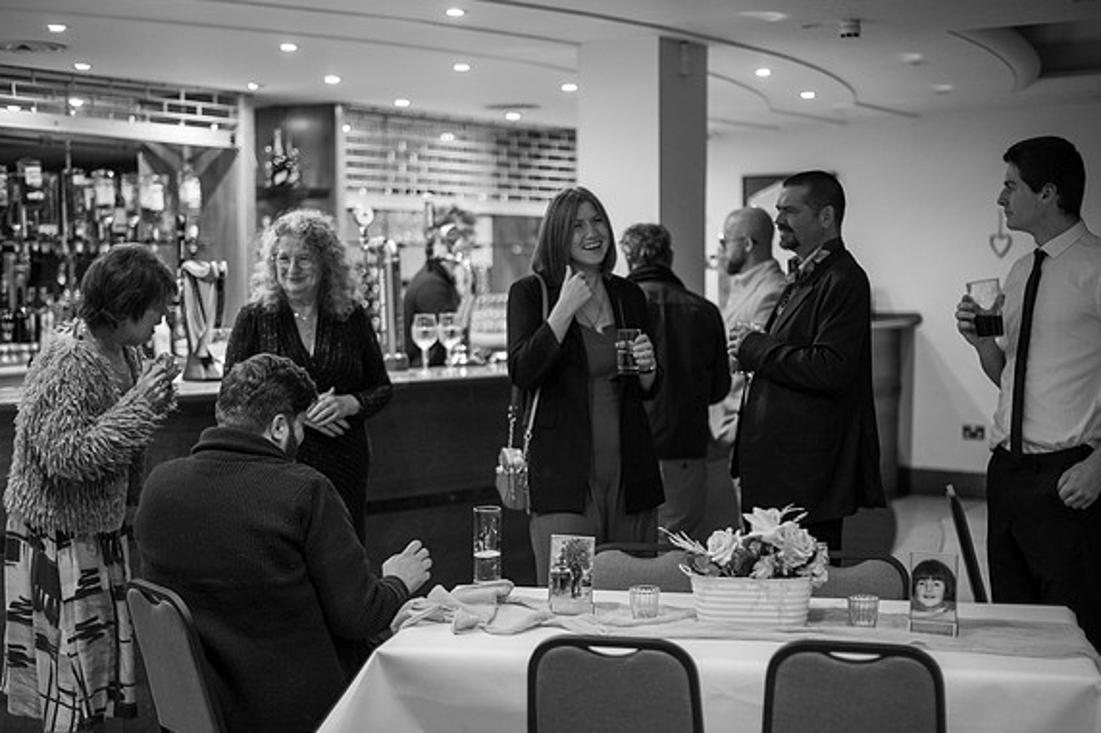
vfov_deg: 25.5
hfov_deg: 37.5
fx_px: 1620
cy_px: 366
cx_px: 545
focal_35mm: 53
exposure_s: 1/250
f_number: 1.8
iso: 2000
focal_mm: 50
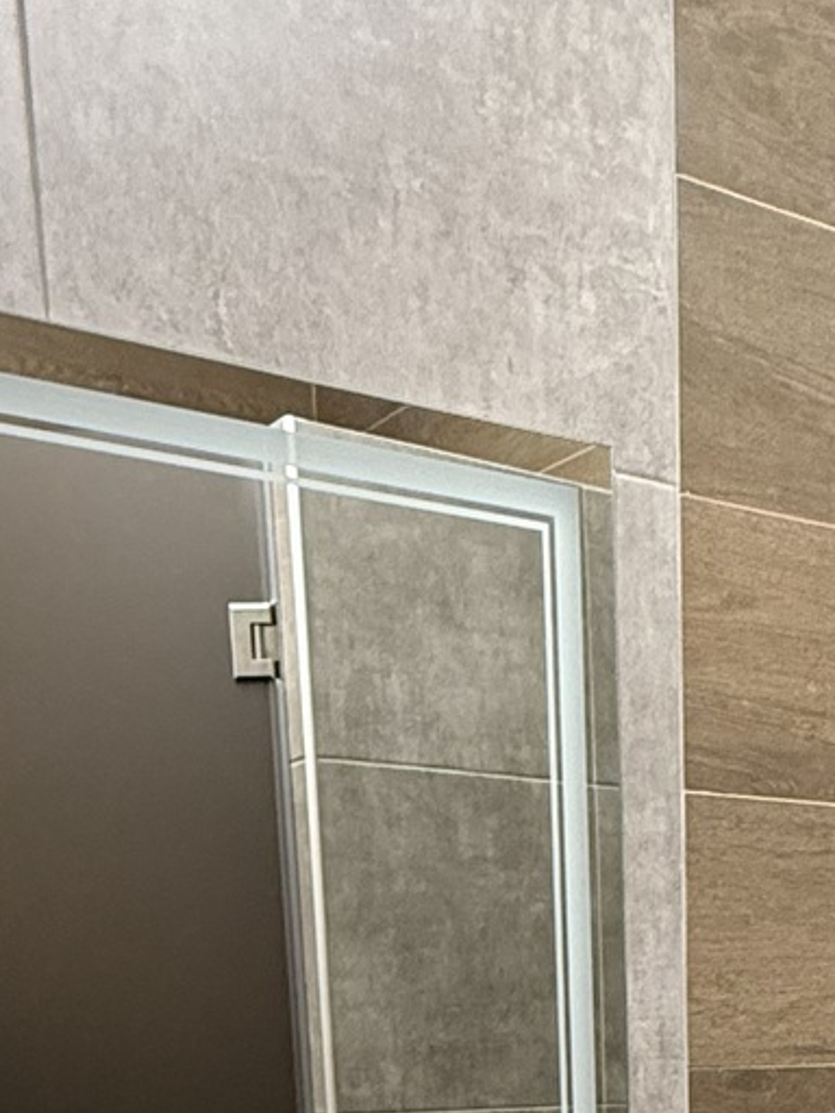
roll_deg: +1.8
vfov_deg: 27.7
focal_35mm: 56
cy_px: 1498
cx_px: 609
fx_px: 1801
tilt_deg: -13.0
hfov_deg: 25.8
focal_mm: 2.22
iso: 400
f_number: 2.2
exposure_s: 1/50
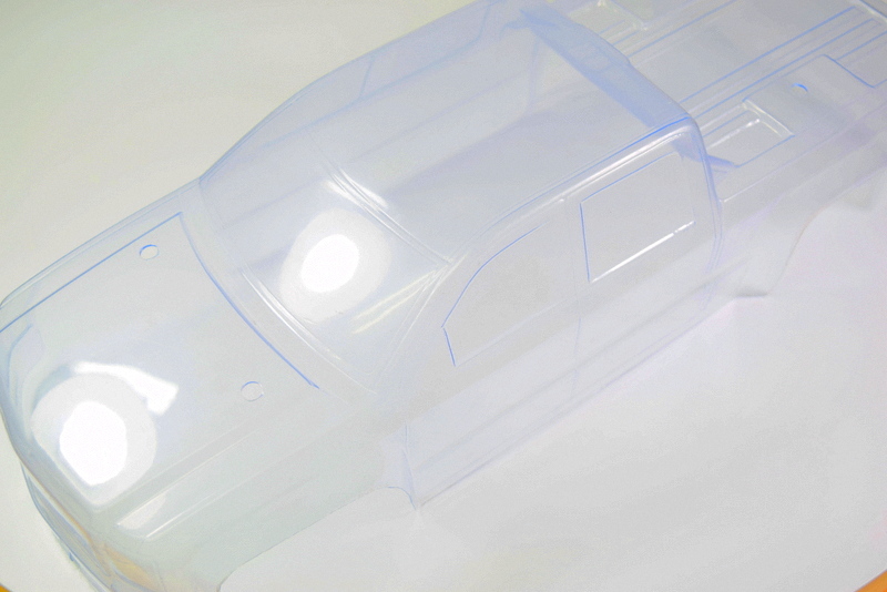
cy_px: 296
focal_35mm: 48
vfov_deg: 28.1
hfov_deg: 41.1
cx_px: 444
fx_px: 1183
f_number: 5
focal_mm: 32
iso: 100
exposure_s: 1/50
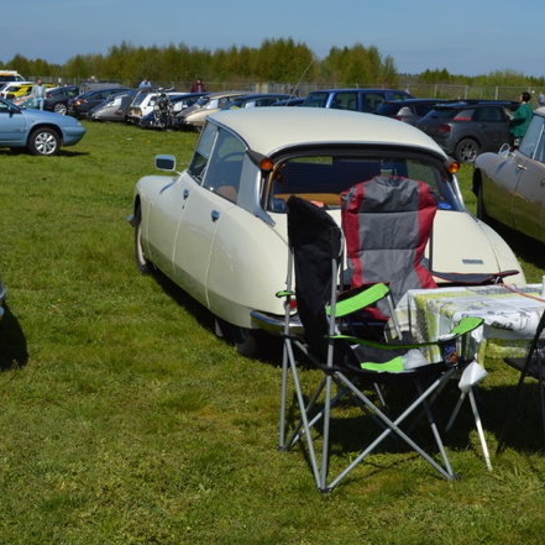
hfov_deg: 26.5
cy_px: 241
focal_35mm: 64
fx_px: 1140
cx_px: 423
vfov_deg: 26.9
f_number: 9
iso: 100
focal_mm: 28
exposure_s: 1/320
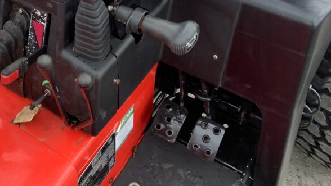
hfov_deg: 36.5
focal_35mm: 55
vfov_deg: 20.8
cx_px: 64
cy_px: -21
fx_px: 483
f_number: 1.8
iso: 16
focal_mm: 3
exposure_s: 1/214
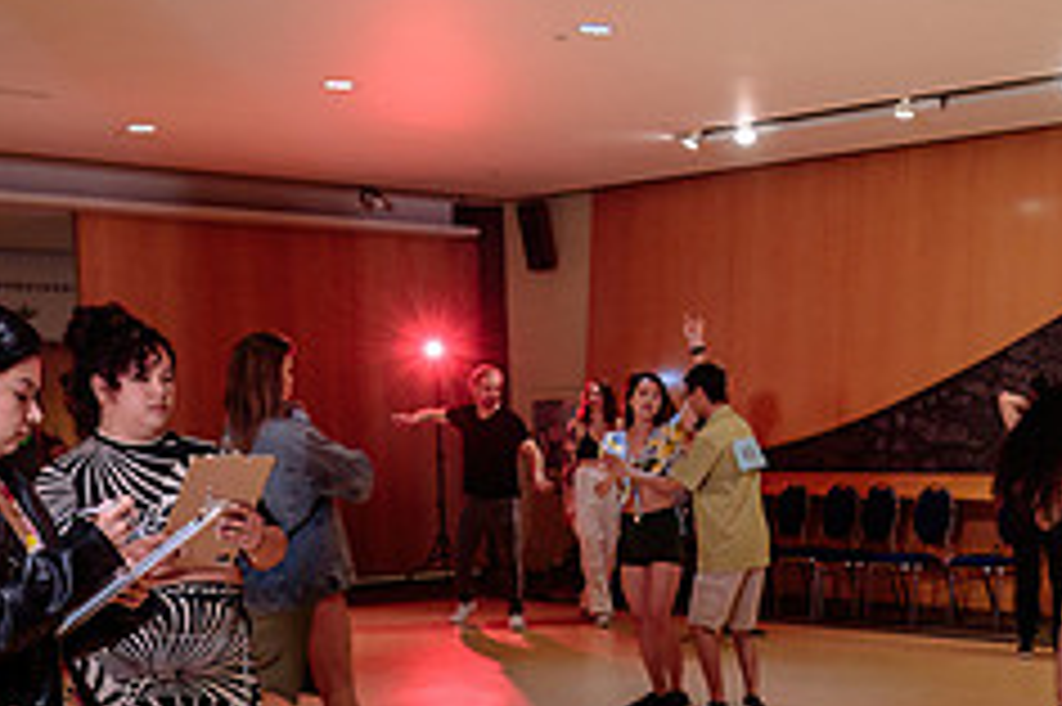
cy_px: 613
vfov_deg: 20.0
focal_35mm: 67
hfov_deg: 29.2
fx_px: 1975
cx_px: 901
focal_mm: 24
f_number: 3.2
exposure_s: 1/100
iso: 400
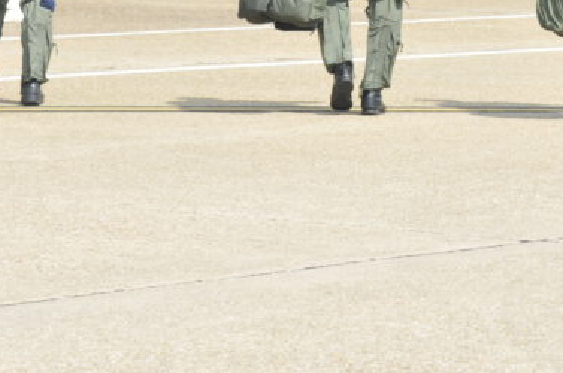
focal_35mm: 263
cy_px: -104
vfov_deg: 5.2
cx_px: 469
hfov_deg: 7.8
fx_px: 4100
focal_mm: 55
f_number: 5.6
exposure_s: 1/1250
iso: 400
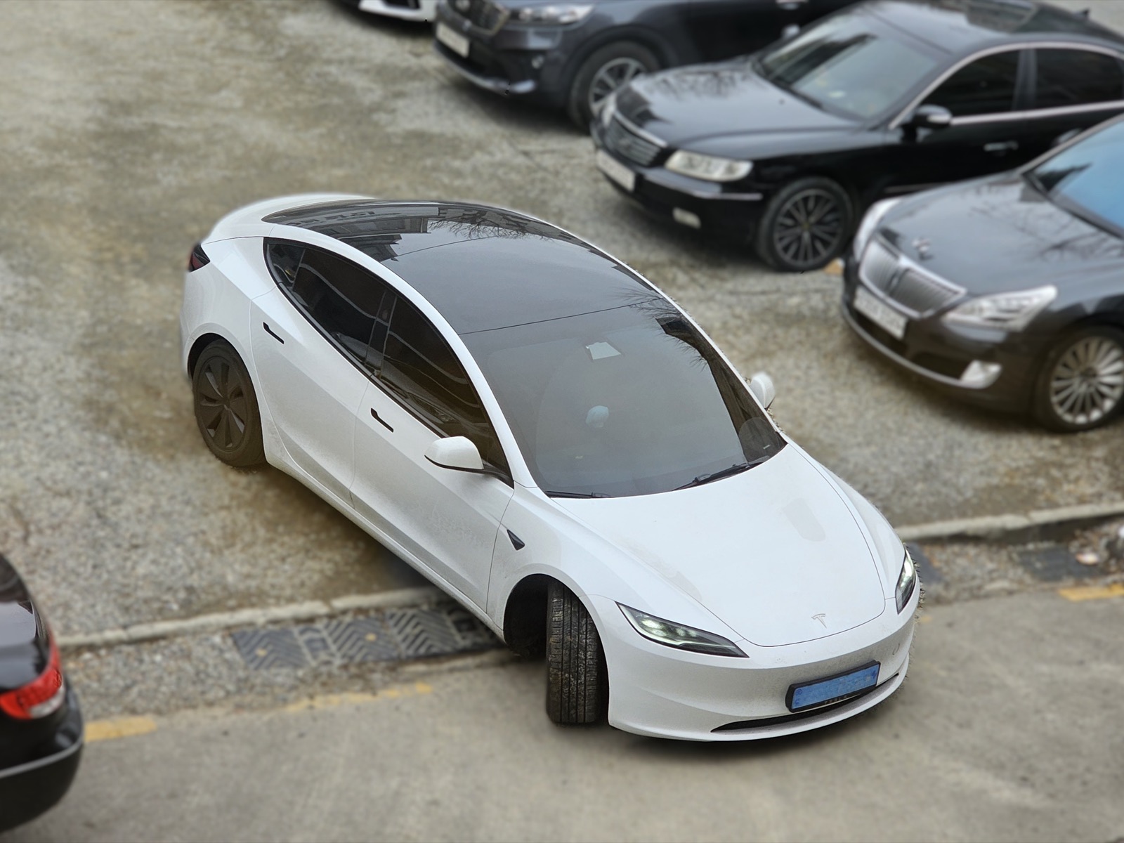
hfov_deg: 28.2
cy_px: 422
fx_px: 2240
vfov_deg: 21.3
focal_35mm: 69
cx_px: 562
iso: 50
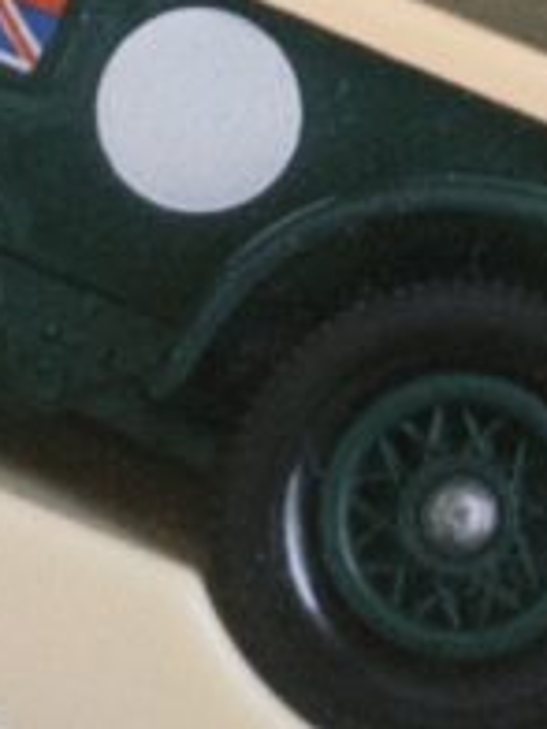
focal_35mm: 177
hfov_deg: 8.4
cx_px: 469
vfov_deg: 10.5
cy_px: -597
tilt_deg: -83.2
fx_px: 3729
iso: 50
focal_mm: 5.96
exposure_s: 1/122
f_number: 1.6
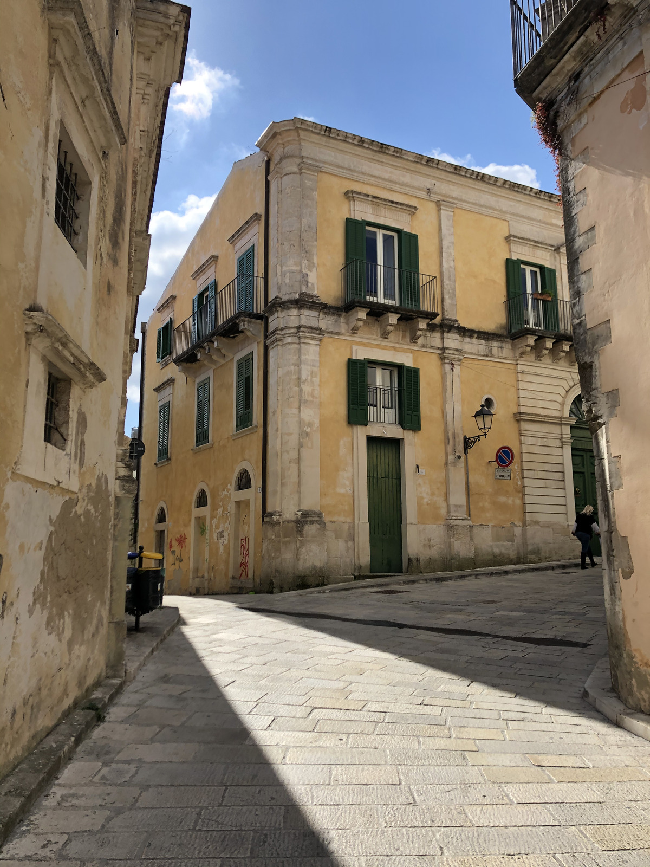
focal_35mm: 28
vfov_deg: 63.4
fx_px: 701
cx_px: 325
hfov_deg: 49.7
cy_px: 434
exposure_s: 1/1946
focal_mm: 4
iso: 20
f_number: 1.8
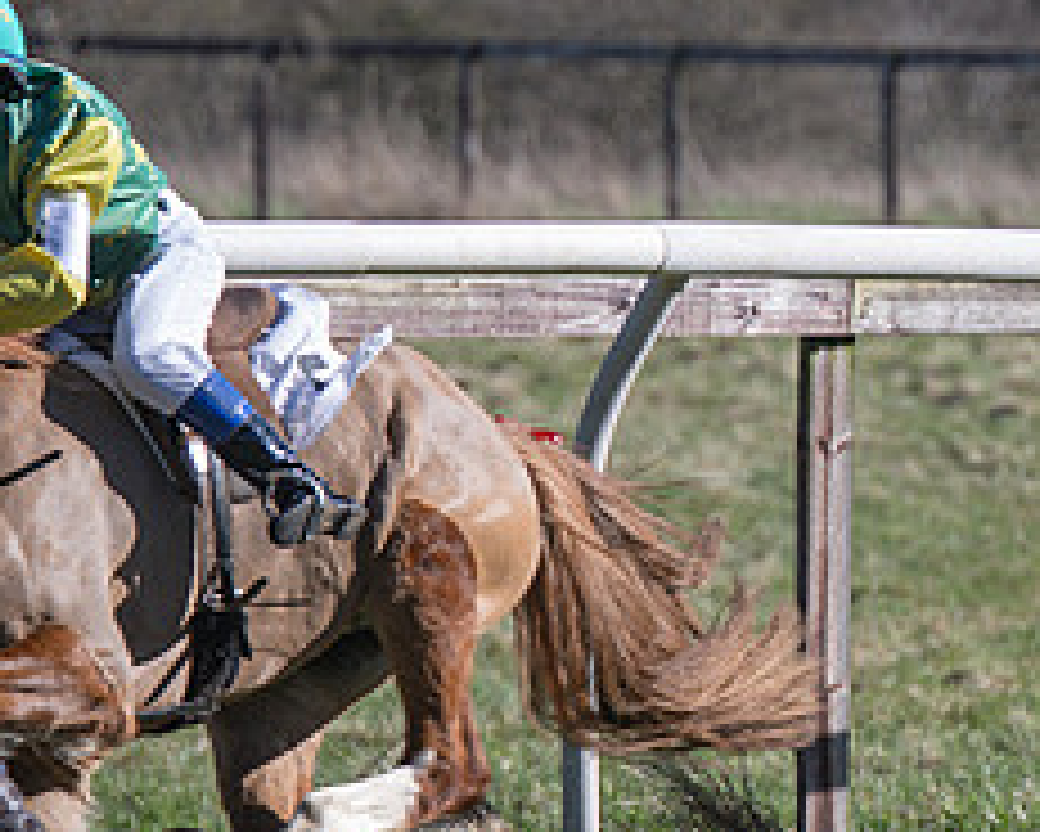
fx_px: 20293
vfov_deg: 2.4
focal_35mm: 659
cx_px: 491
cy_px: 292
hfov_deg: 2.9
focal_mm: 160
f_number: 4
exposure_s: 1/1000
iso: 125
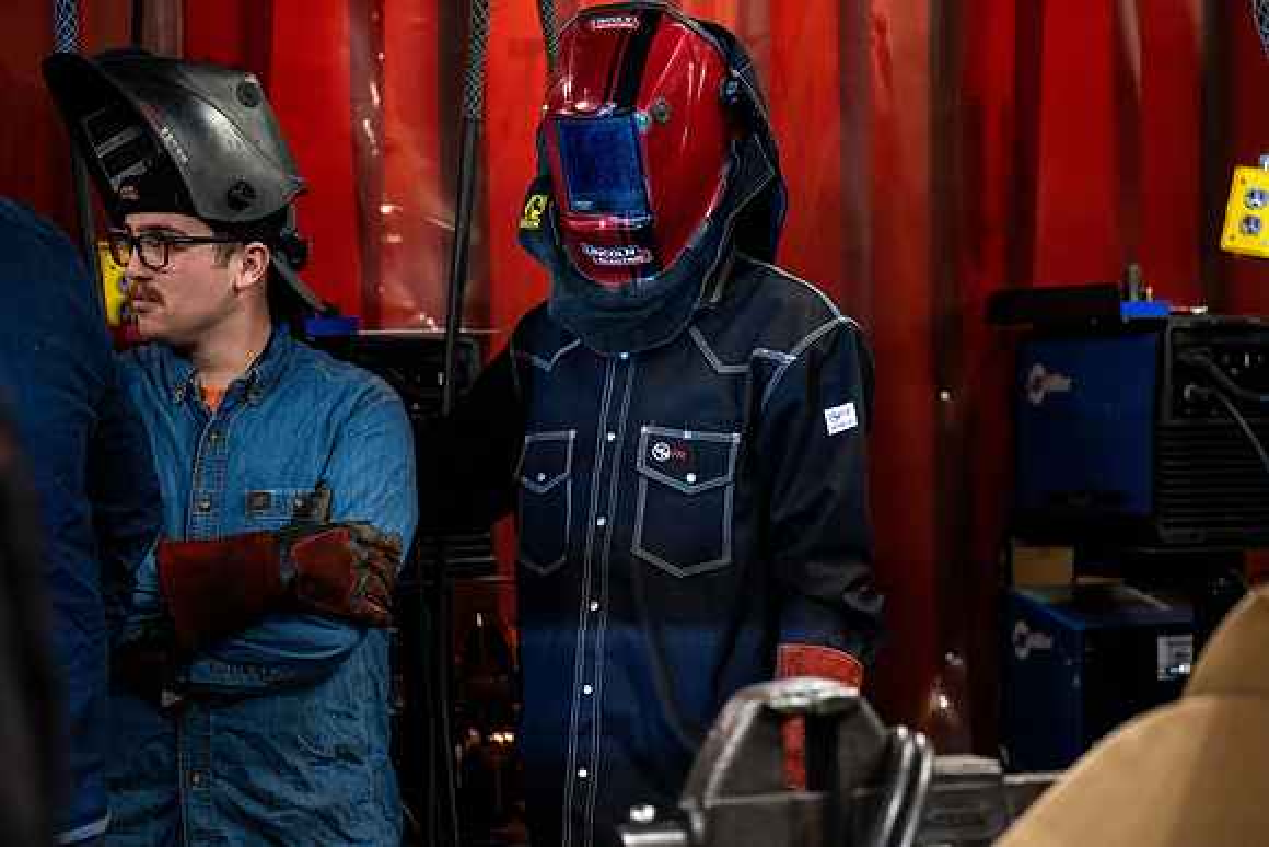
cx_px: 646
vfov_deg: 10.1
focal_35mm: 136
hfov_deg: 15.1
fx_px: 4778
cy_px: 447
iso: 5000
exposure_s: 1/1600
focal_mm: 115
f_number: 2.8
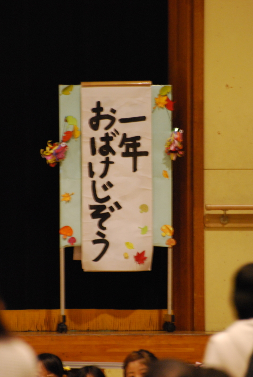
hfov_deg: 3.1
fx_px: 4727
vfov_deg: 4.6
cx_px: 126
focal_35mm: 450
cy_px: 188
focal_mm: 300
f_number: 5.6
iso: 1600
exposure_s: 1/15
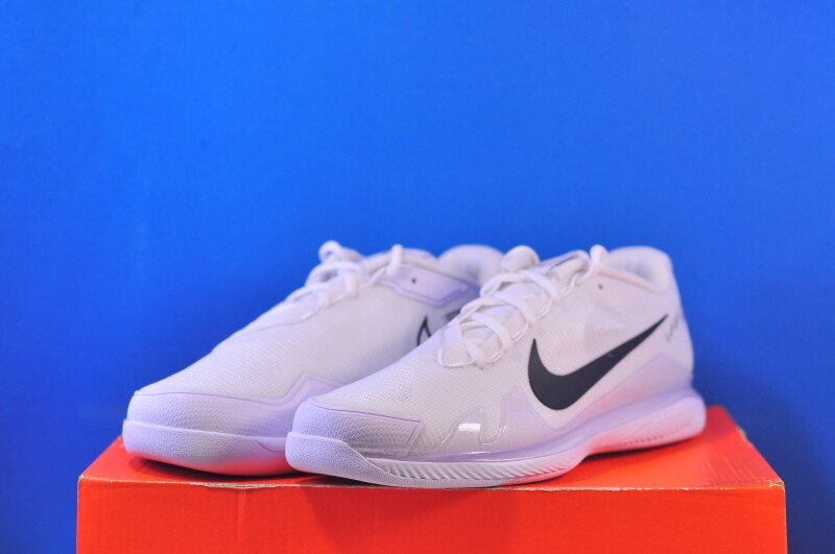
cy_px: 277
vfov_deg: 18.1
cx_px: 418
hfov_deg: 27.0
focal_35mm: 75
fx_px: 1737
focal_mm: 50
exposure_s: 1/250
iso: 250
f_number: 2.8
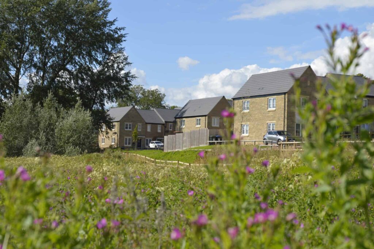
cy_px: 124
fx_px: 716
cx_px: 187
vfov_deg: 19.7
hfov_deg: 29.3
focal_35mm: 69
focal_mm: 46
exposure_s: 1/250
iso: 100
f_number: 8
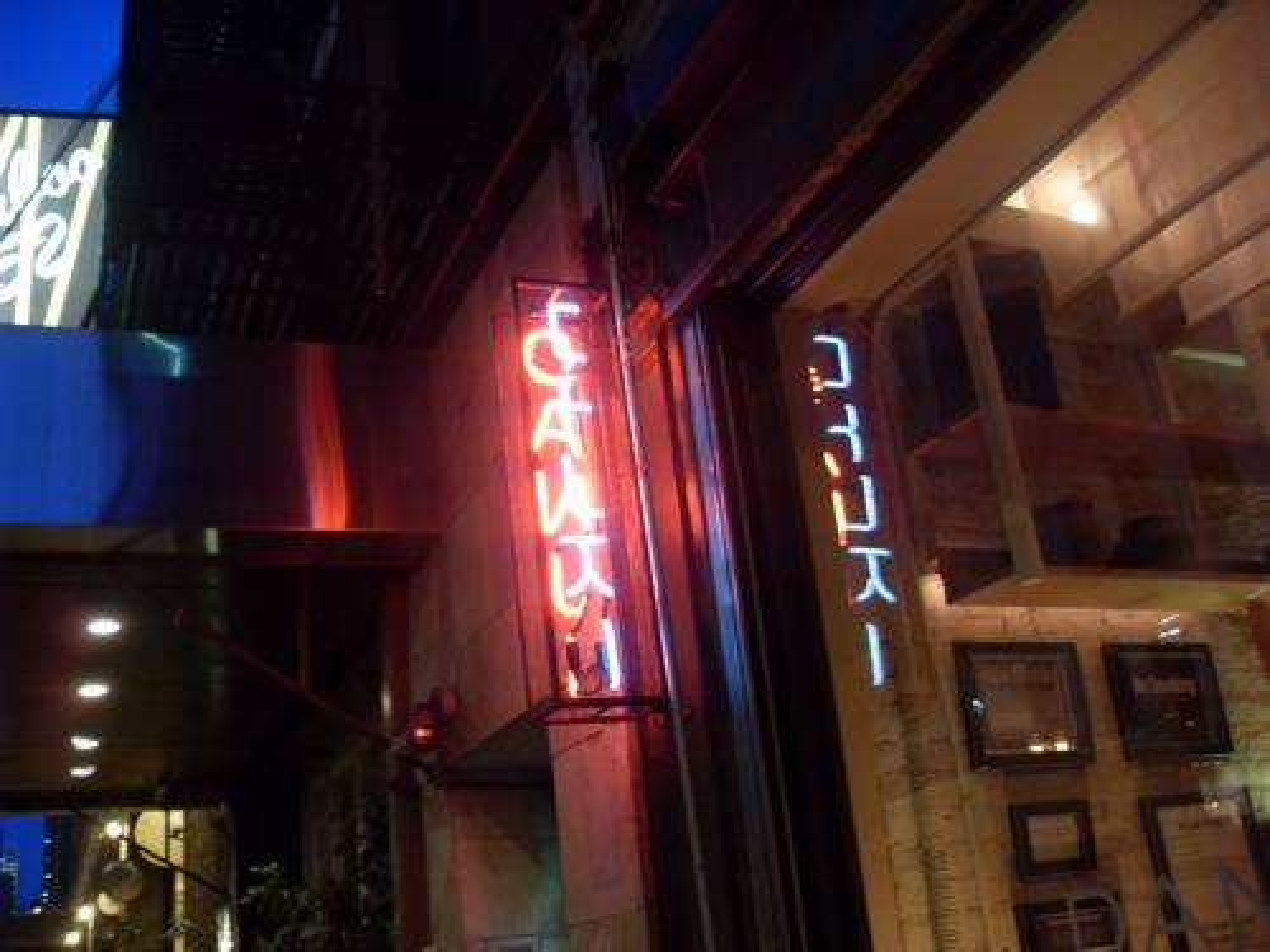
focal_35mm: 35
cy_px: 476
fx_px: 1284
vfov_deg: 40.7
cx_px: 635
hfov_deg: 52.6
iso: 200
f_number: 2.8
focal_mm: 6.3
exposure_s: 1/8
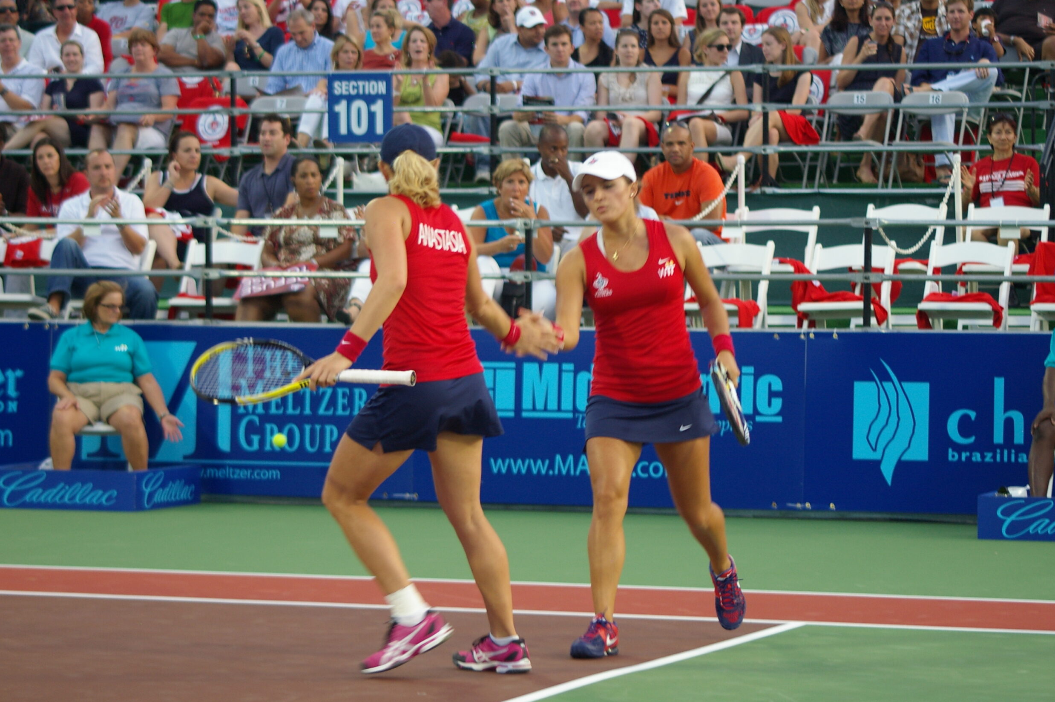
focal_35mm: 124
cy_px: 357
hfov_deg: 16.5
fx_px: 3631
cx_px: 532
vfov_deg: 11.0
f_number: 4.5
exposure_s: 1/125
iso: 400
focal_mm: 80
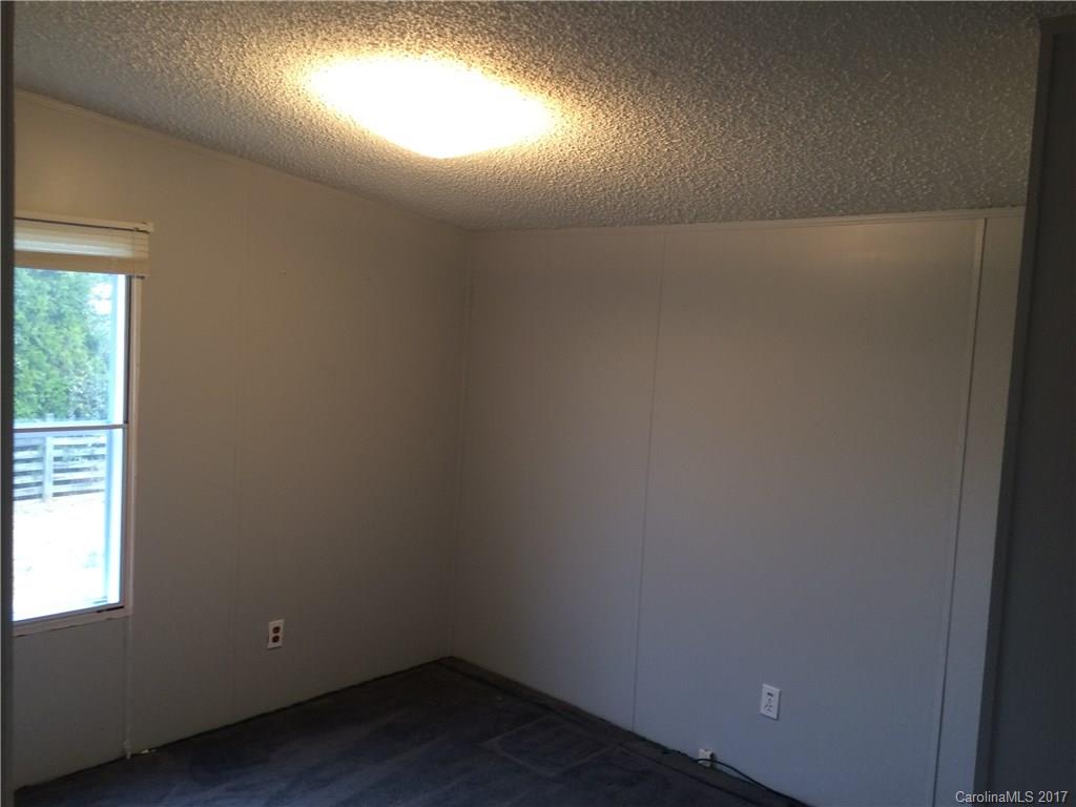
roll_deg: -1.7
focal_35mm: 29
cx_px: 538
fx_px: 901
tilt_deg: -4.3
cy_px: 404
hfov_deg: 61.7
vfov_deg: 48.2
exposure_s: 1/30
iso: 64
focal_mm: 4.15
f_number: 2.2
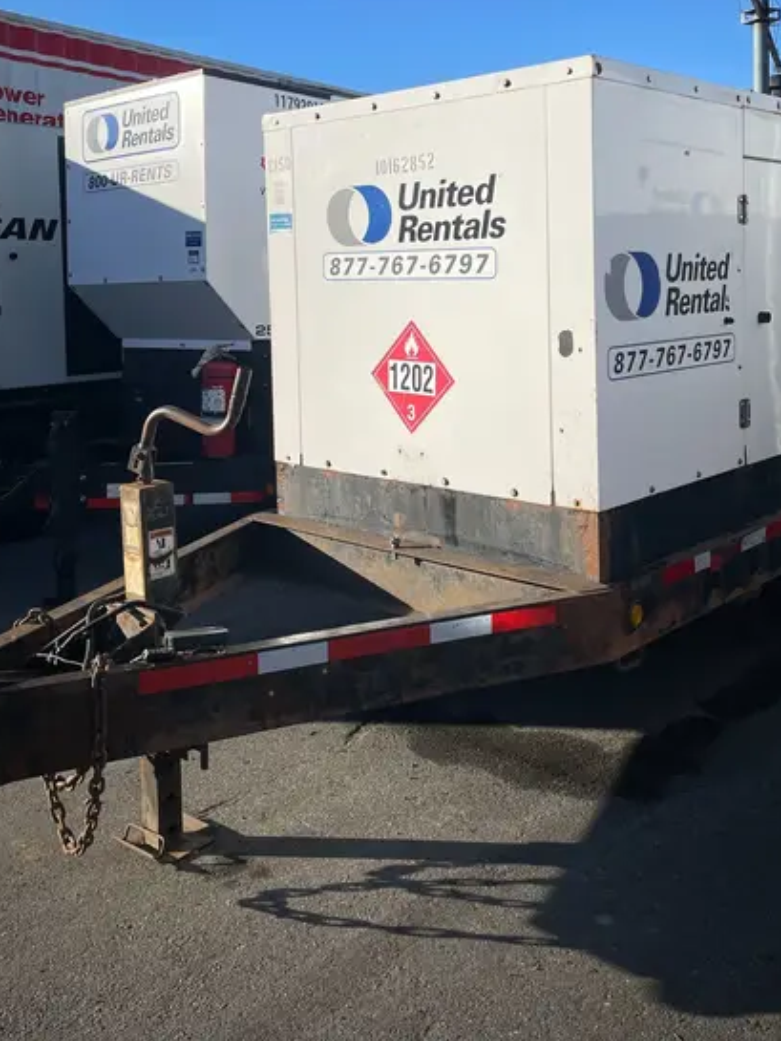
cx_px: 435
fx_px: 1052
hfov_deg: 40.7
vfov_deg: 51.6
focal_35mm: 35
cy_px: 343
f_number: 1.6
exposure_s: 1/3861
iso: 32
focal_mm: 4.2
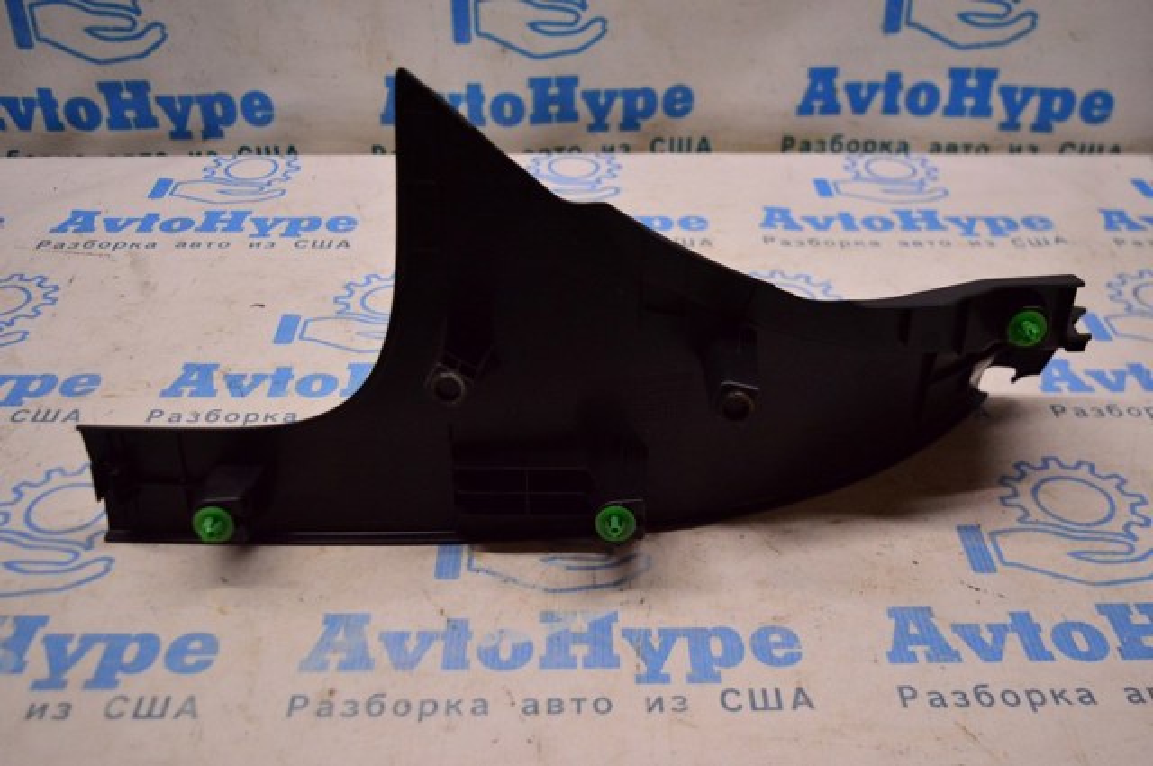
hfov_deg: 51.3
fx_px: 1200
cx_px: 576
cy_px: 383
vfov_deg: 35.4
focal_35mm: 38
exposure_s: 1/400
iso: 1600
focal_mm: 25
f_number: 4
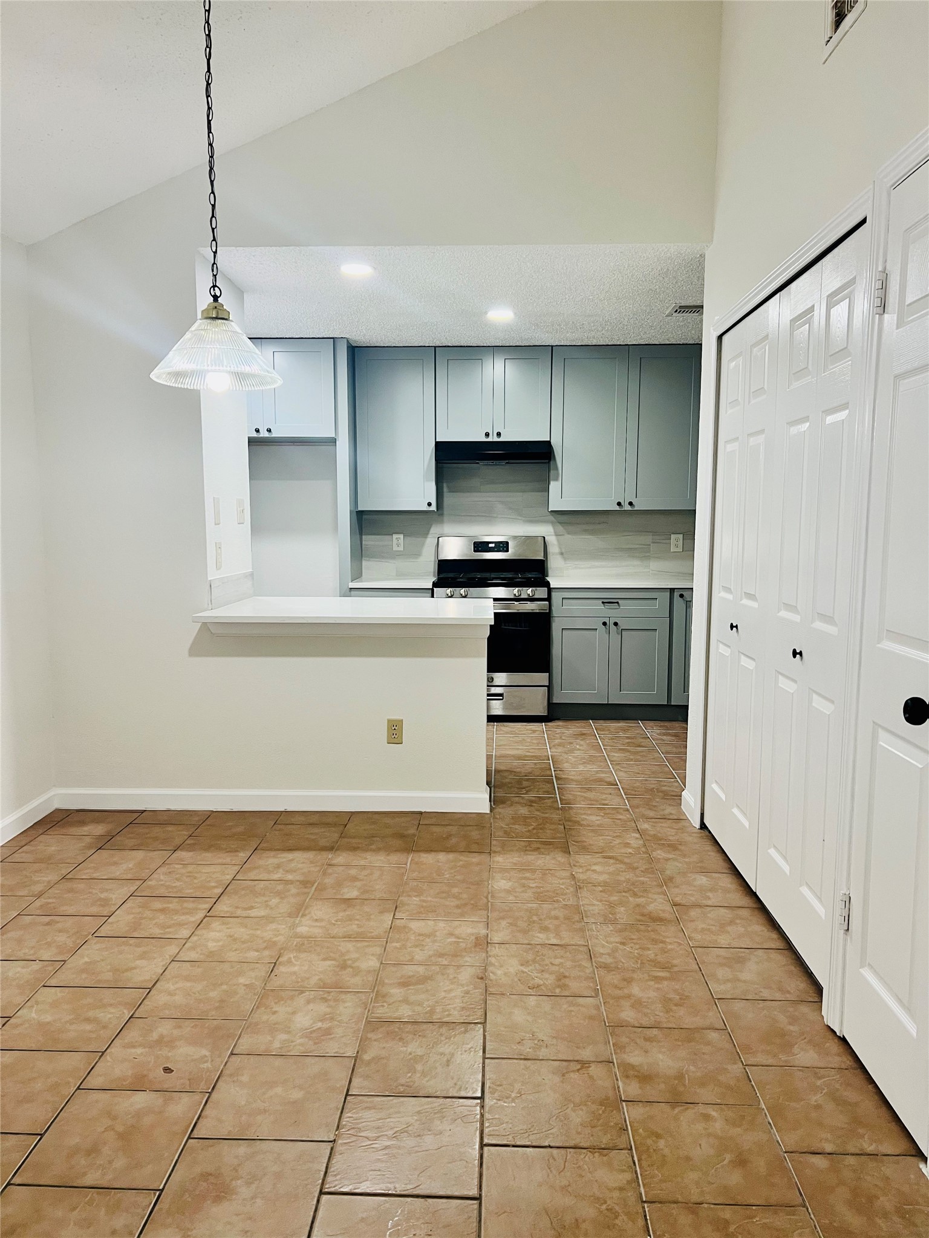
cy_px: 619
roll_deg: -0.5
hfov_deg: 53.1
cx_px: 464
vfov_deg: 67.3
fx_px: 930
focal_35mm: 26
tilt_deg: -6.8
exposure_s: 1/60
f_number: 1.5
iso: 100
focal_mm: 5.7
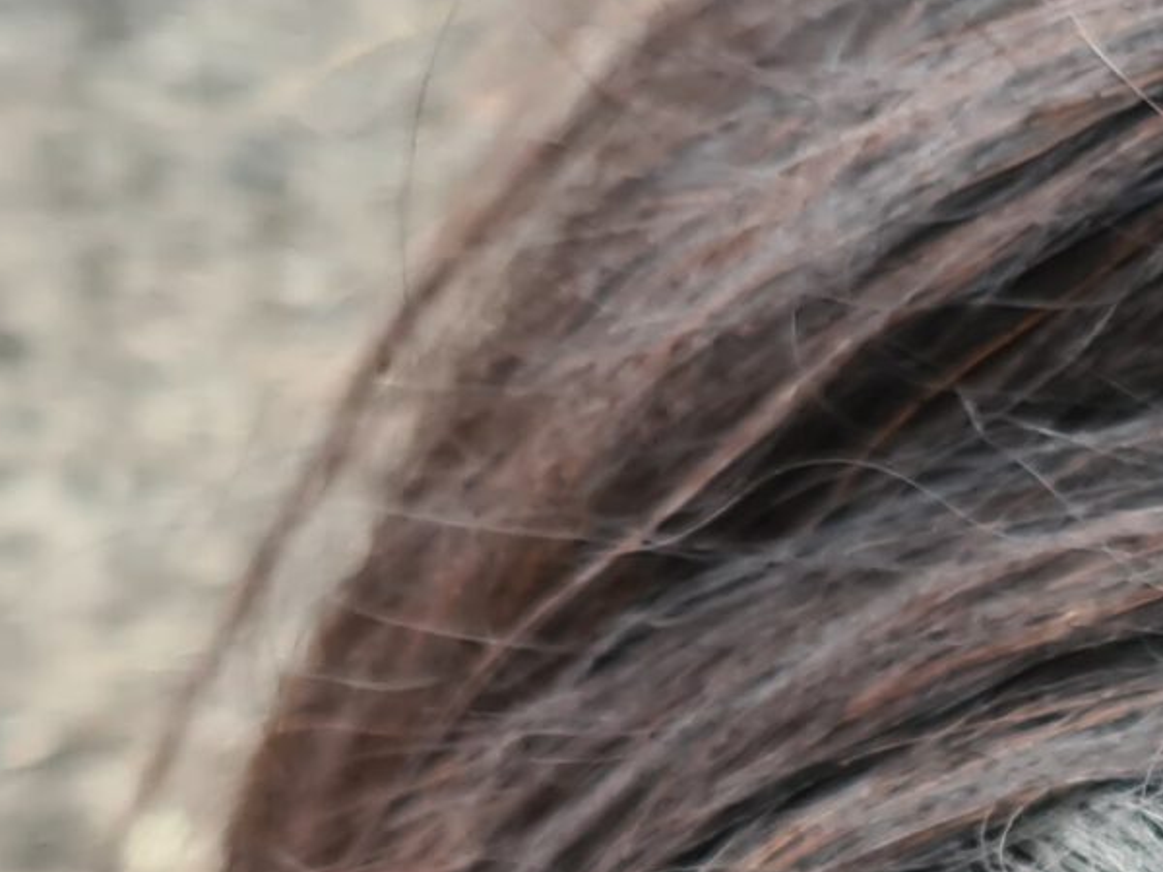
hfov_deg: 16.9
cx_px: 1427
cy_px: 1668
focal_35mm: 111
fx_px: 3729
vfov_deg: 12.1
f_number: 1.8
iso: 50
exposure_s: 1/50
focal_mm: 5.4
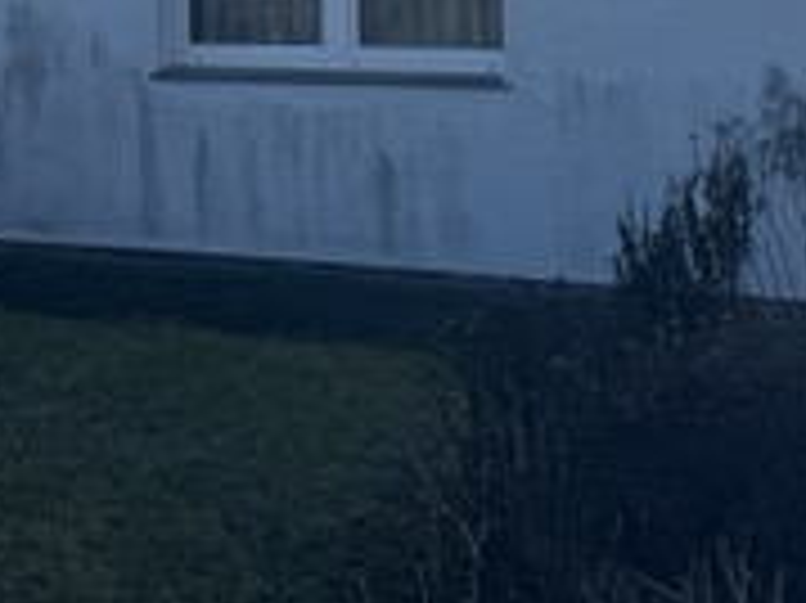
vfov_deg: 16.5
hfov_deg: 22.5
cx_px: 185
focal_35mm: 86
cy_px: -112
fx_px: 2001
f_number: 1.78
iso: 80
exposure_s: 1/7937
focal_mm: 6.76
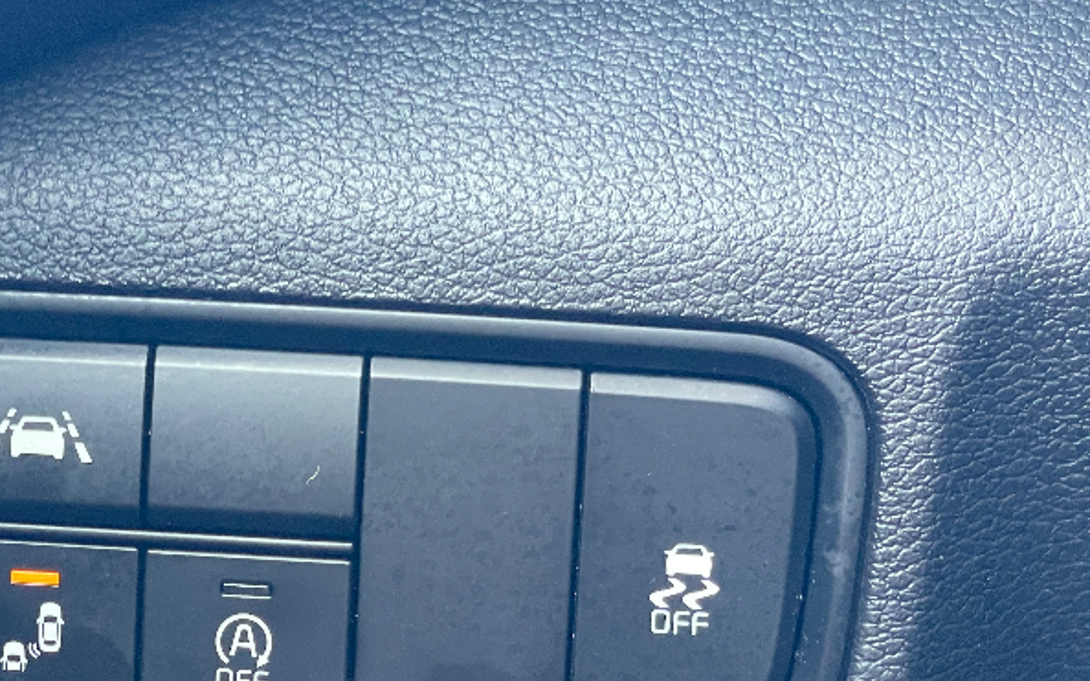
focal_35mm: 95
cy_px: 540
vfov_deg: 13.7
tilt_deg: -12.8
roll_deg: +1.2
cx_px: 239
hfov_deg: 21.6
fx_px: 2822
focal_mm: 6
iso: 320
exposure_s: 1/60
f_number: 2
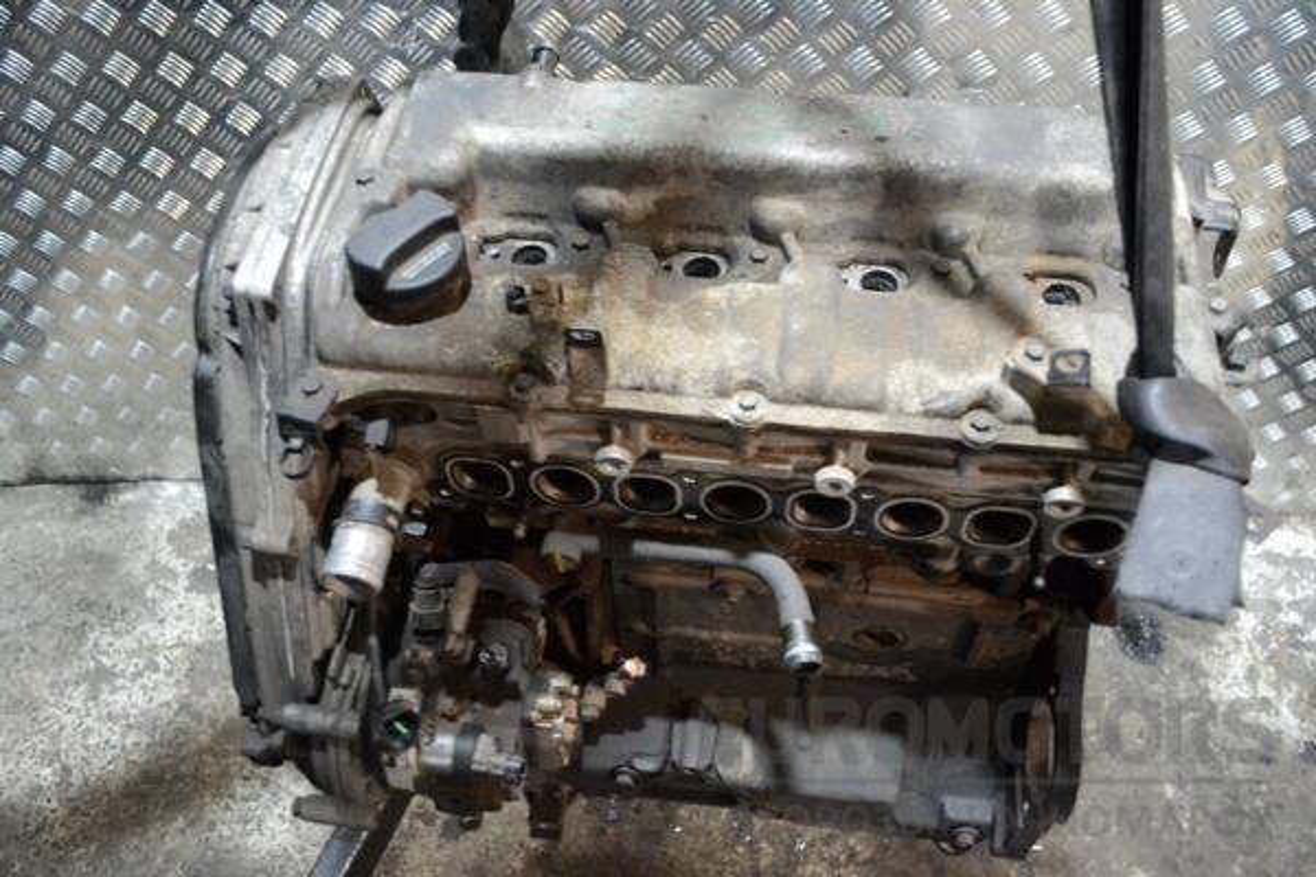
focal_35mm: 30
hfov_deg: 61.9
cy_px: 438
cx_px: 658
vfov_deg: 43.6
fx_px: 1097
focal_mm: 20
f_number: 3.8
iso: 2800
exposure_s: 1/30
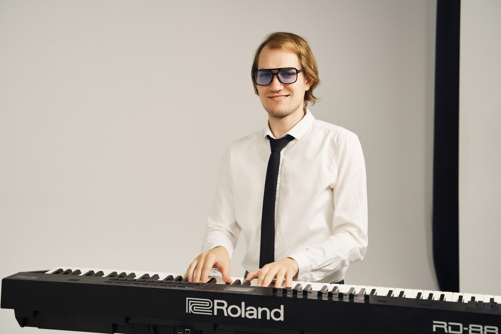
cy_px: 167
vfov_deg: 23.4
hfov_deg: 34.5
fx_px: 807
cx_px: 250
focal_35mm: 58
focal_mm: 58
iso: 1250
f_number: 5
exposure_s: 1/200
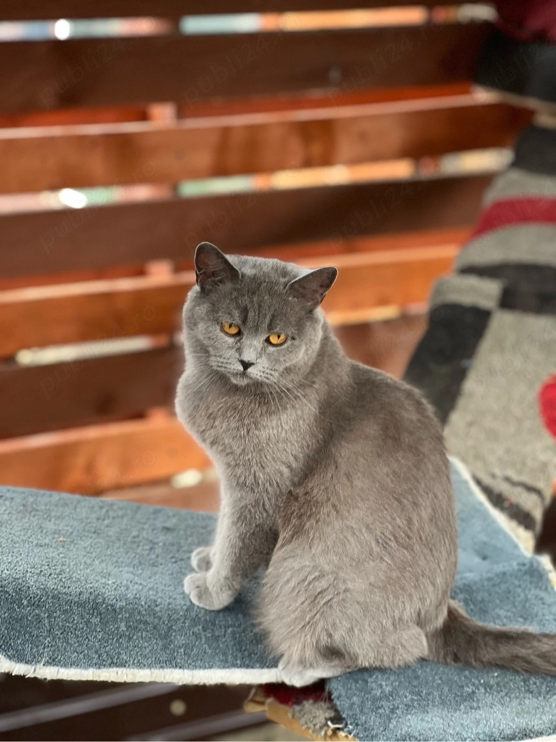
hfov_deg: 19.1
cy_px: 371
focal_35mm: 77
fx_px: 1650
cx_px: 278
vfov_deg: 25.3
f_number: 2.8
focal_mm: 9
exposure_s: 1/69
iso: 250
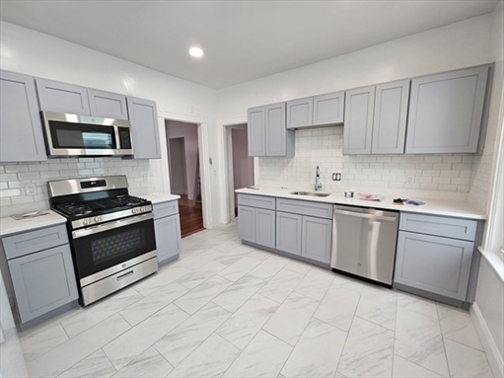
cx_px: 252
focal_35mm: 13
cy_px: 189
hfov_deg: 106.2
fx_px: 189
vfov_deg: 89.9
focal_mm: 2.2
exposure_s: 1/60
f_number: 2.2
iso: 125
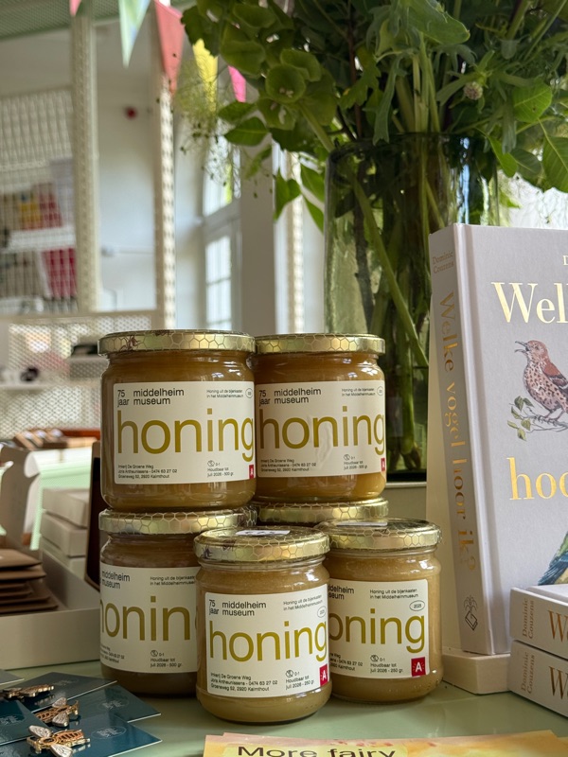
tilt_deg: +0.2
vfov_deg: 39.7
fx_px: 1050
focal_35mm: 48
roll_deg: +1.1
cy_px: 378
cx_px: 284
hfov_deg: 30.3
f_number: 1.78
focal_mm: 6.76
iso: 64
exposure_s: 1/121
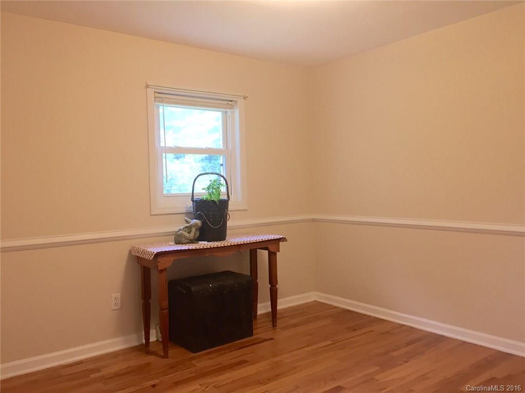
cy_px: 196
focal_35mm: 29
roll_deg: +1.4
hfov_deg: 61.7
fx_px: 440
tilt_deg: -0.6
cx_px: 262
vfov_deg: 48.2
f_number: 2.2
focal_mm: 4.15
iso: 64
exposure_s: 1/30
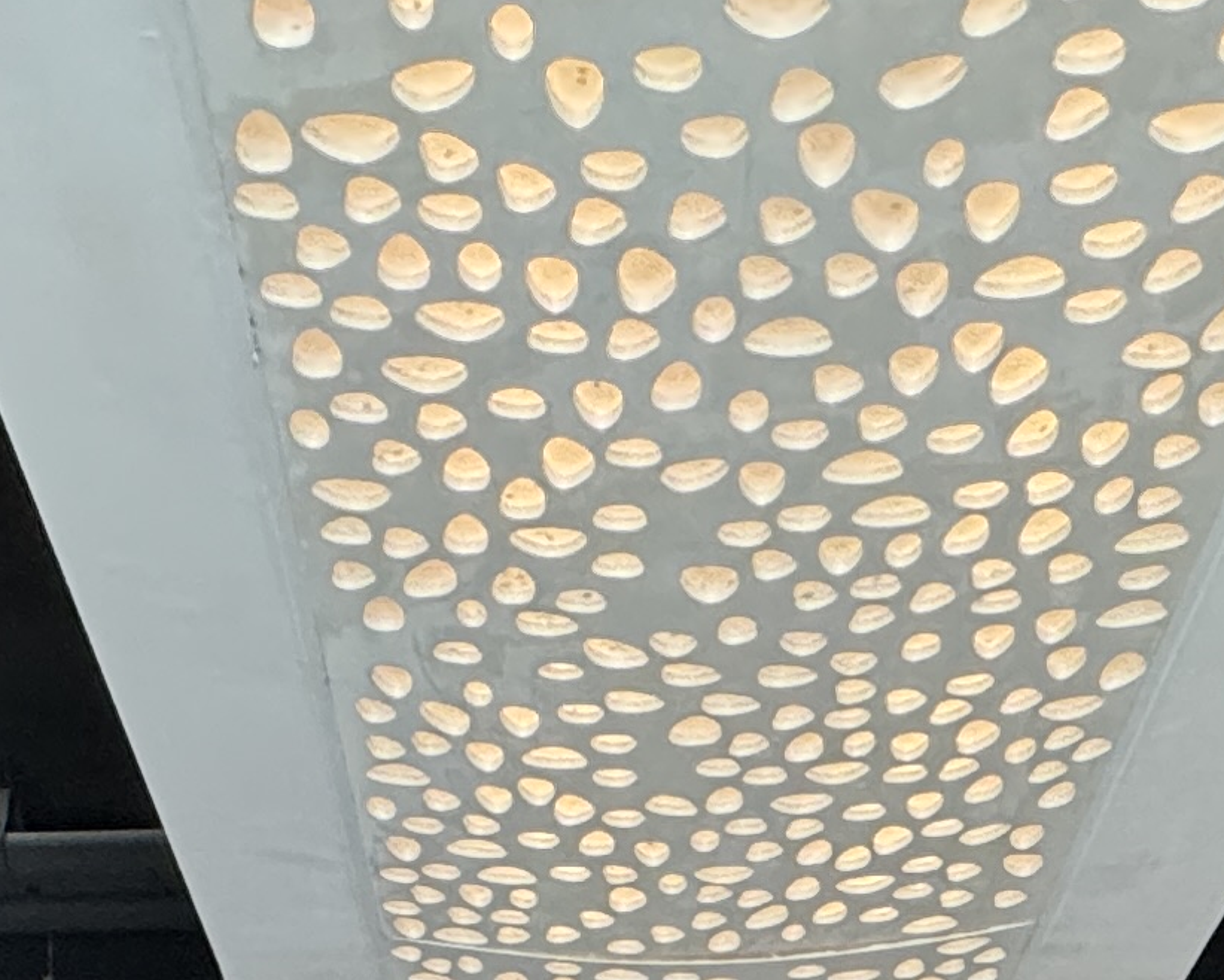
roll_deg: +1.5
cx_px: 578
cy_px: 2189
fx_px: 2428
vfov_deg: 15.6
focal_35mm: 67
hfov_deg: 28.3
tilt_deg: -6.3
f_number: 2.2
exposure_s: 1/99
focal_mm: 2.22
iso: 250
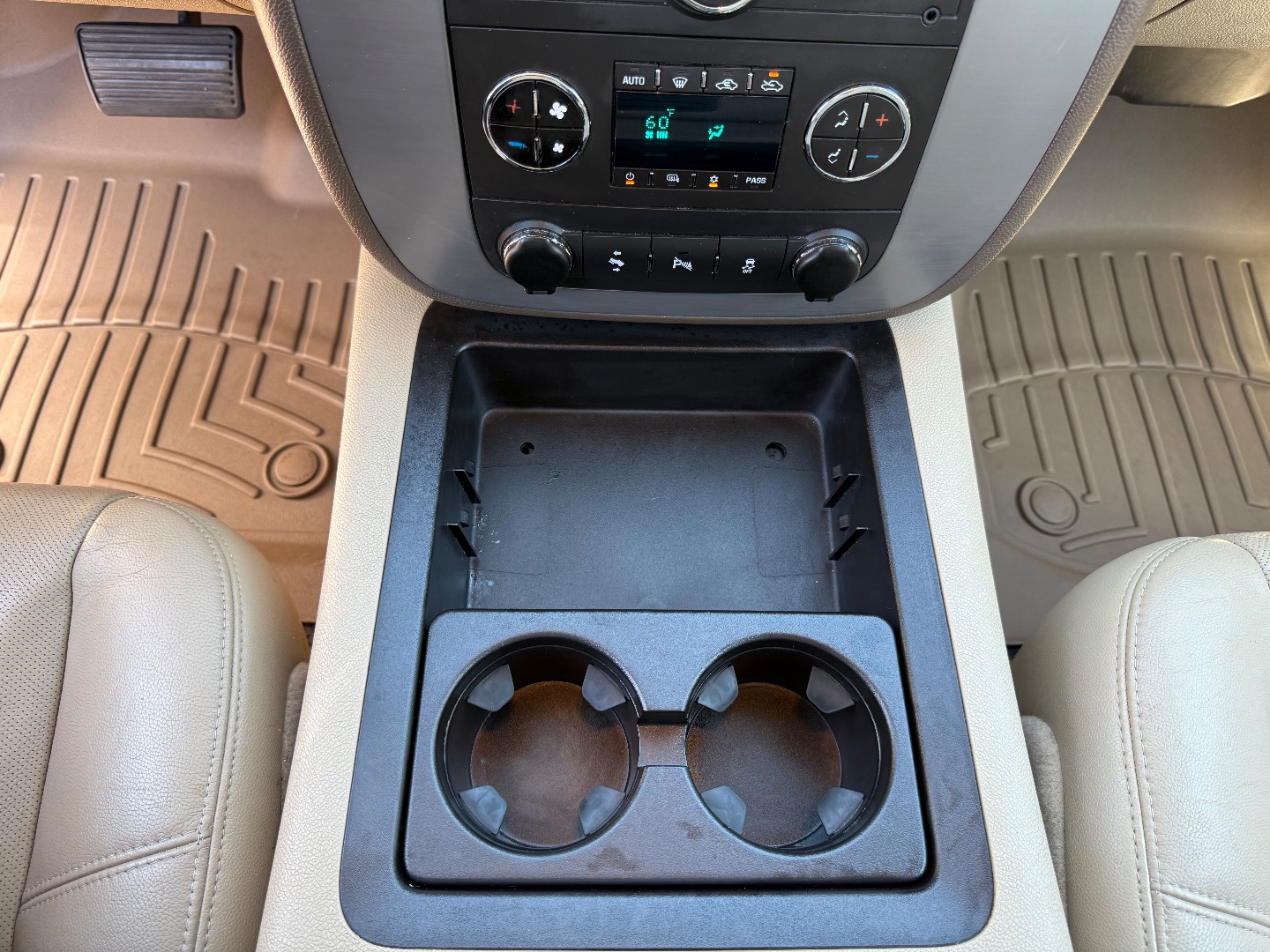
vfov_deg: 56.8
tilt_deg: -64.8
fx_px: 881
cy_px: 476
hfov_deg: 71.6
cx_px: 635
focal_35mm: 24
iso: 160
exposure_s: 1/121
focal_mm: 6.76
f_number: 1.78
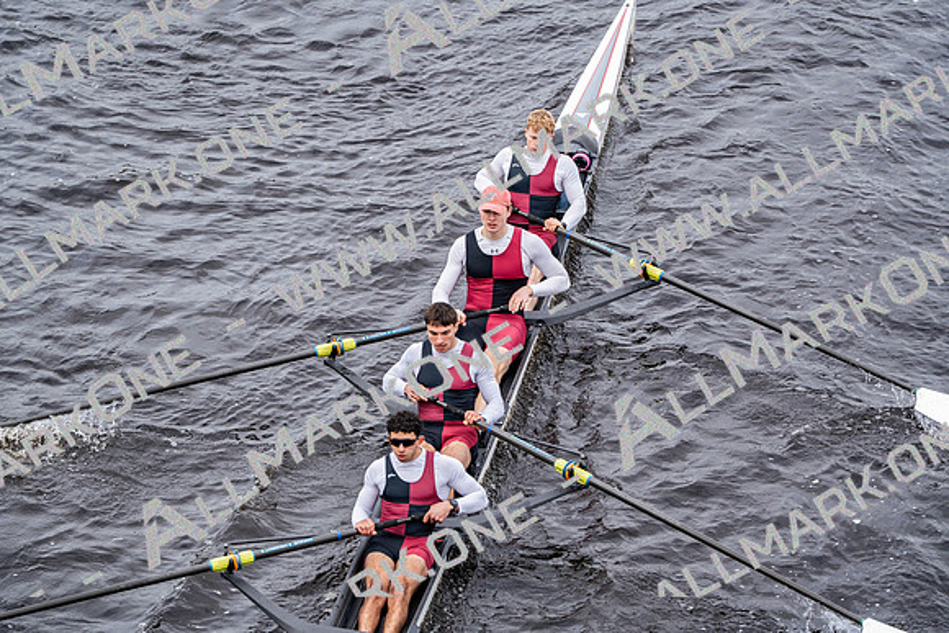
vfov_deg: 6.9
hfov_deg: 10.3
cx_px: 474
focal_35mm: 200
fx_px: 5273
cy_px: 316
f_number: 2.8
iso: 320
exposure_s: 1/2000
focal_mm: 200
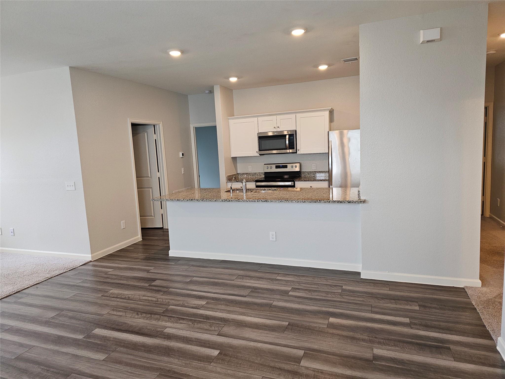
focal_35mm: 23
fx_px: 336
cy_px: 190
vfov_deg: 58.9
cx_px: 252
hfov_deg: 73.9
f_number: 1.7
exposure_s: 1/60
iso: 100
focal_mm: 6.3
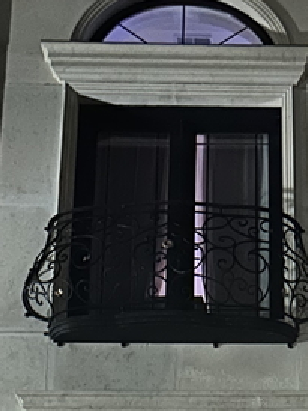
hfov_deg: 15.0
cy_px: 661
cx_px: 371
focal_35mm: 95
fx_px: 1126
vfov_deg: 17.9
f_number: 1.78
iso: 1600
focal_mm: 6.86
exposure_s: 1/20
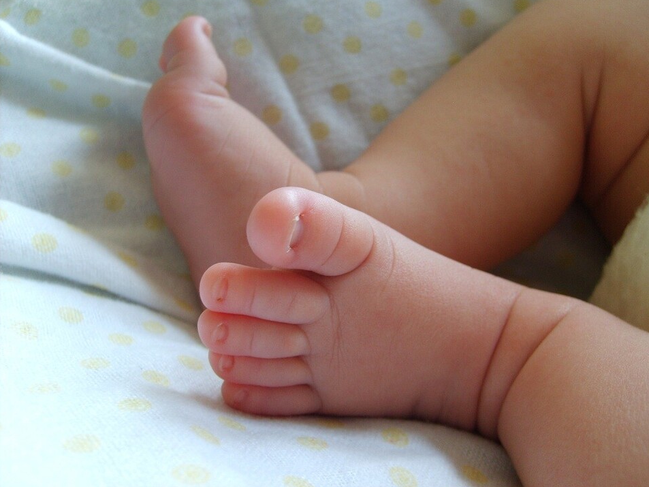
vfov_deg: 39.7
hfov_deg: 51.3
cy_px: 237
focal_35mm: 36
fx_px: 675
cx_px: 332
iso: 50
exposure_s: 1/30
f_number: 2.8
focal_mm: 5.8
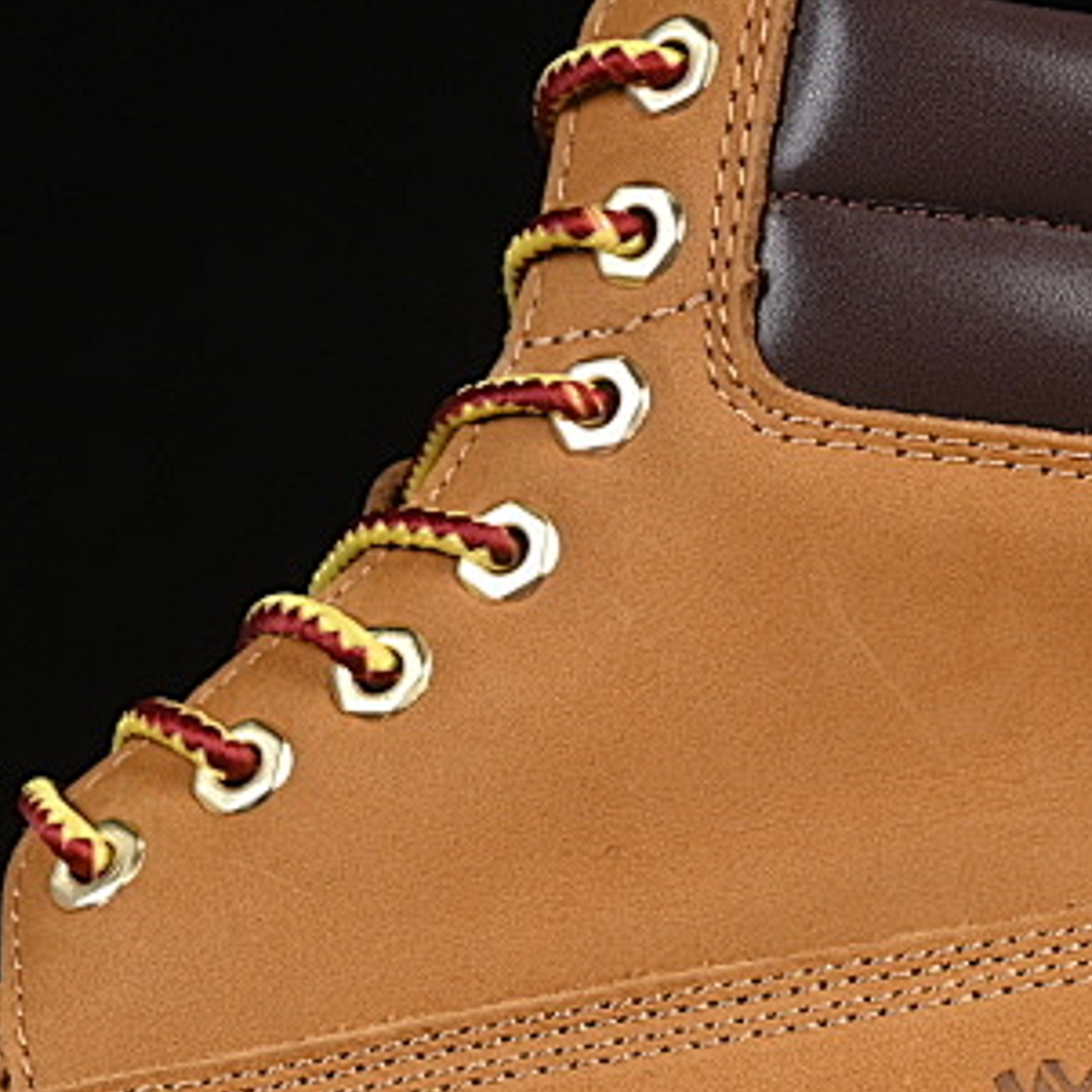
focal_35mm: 229
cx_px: 305
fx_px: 8173
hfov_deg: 7.6
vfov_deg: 7.6
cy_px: 965
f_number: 7.1
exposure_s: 1/80
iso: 160
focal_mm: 50
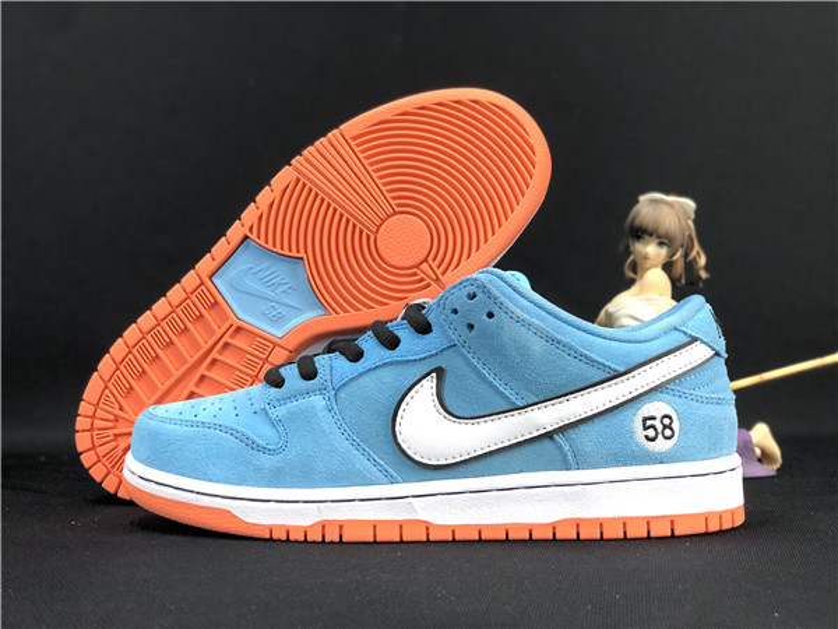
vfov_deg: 25.7
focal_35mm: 57
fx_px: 1380
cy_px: 314
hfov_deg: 33.8
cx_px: 419
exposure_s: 1/30
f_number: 2.8
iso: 50
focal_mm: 6.6
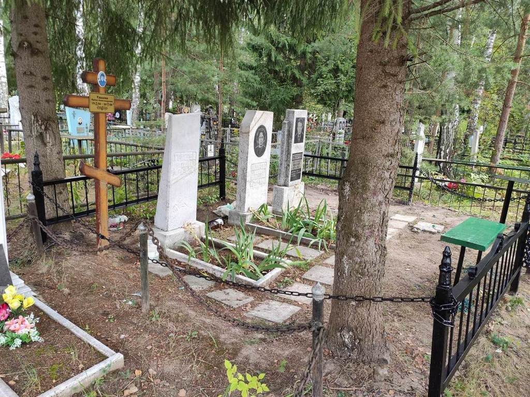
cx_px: 265
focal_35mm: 26
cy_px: 198
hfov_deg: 67.3
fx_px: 398
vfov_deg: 53.1
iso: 113
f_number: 1.75
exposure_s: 1/100
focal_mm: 4.77
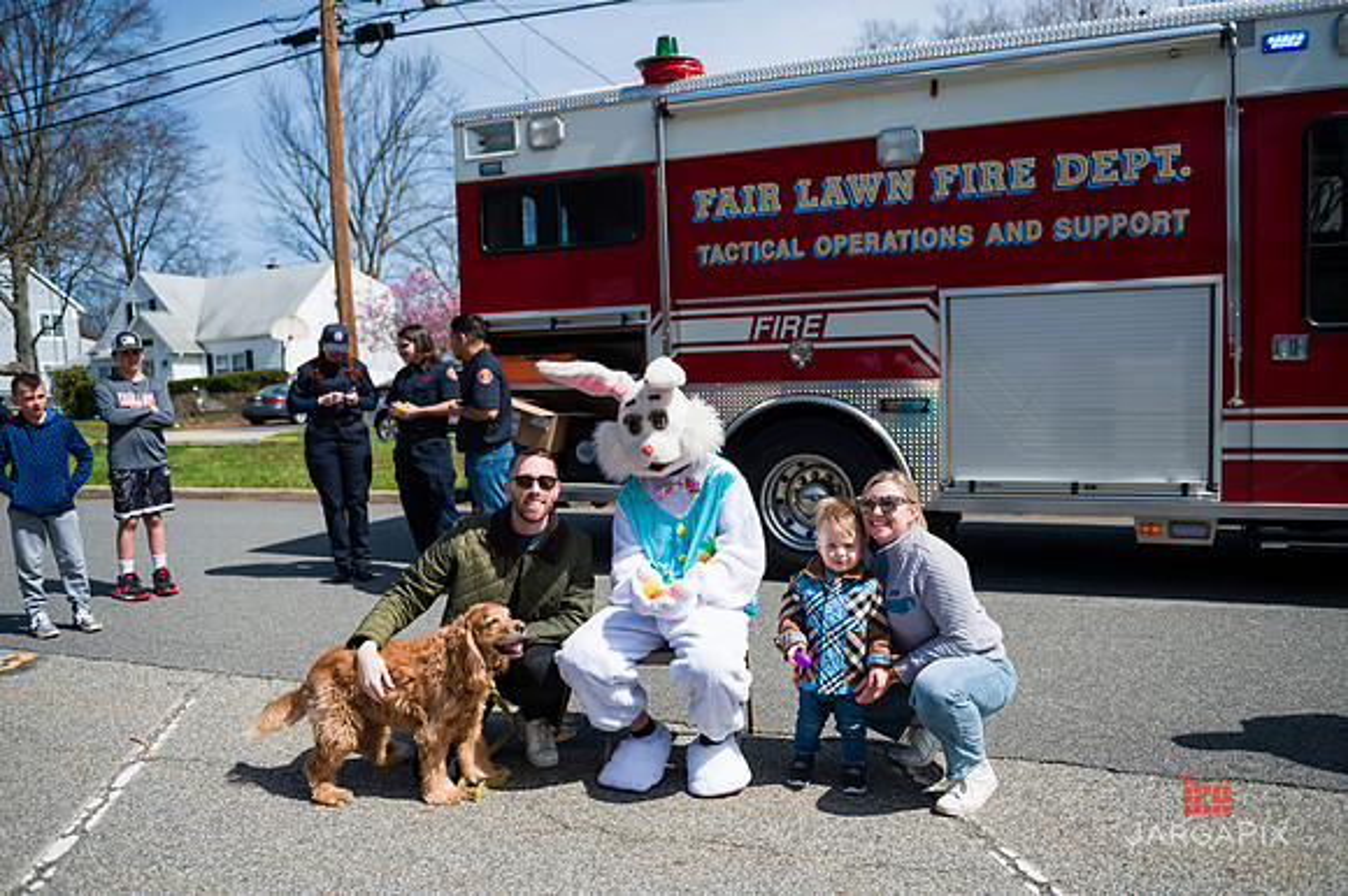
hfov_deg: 65.5
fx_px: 1048
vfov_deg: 46.4
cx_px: 674
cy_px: 448
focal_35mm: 28
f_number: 4
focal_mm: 28
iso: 200
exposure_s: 1/5000
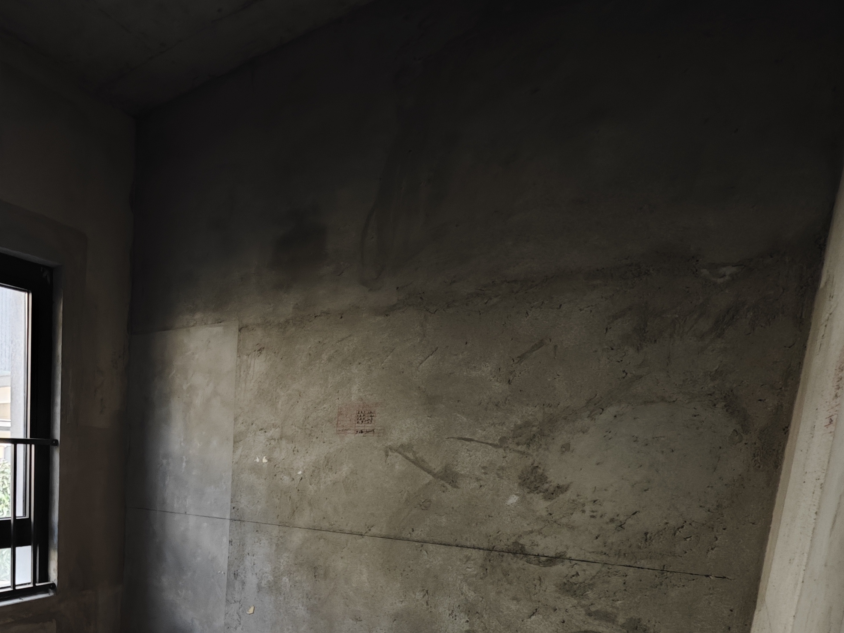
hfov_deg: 58.2
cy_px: 533
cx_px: 68
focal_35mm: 25
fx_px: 610
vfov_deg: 50.5
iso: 160
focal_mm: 2.03
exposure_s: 1/50
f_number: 1.8
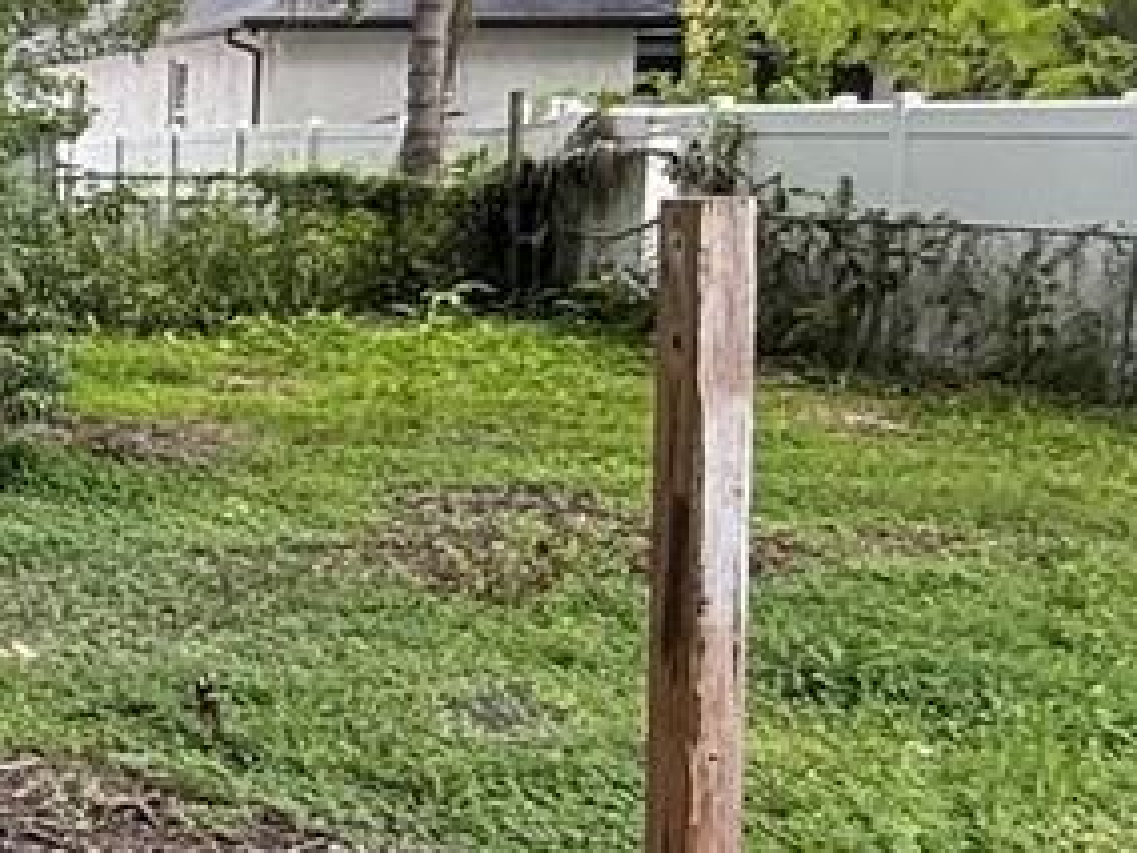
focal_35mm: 79
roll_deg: +0.7
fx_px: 2595
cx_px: -617
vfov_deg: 18.6
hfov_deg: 20.7
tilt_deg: -10.3
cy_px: 605
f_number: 2.2
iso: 64
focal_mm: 2.22
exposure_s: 1/267
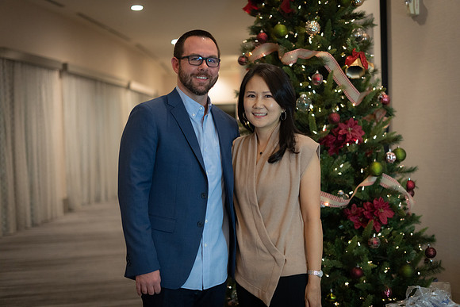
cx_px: 230
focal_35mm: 50
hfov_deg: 39.6
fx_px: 639
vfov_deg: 27.0
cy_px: 154
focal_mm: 50
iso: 1600
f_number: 1.8
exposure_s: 1/320
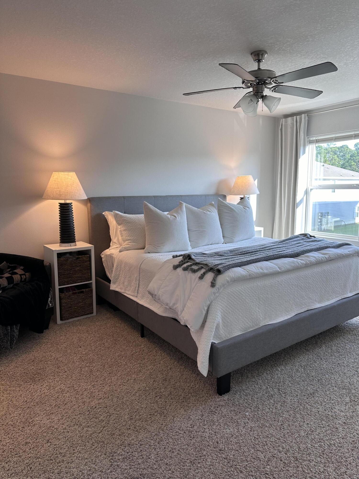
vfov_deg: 71.6
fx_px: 332
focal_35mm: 24
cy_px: 240
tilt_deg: -8.8
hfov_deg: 56.8
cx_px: 180
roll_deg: +0.3
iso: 50
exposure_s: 1/122
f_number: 1.78
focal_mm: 6.86
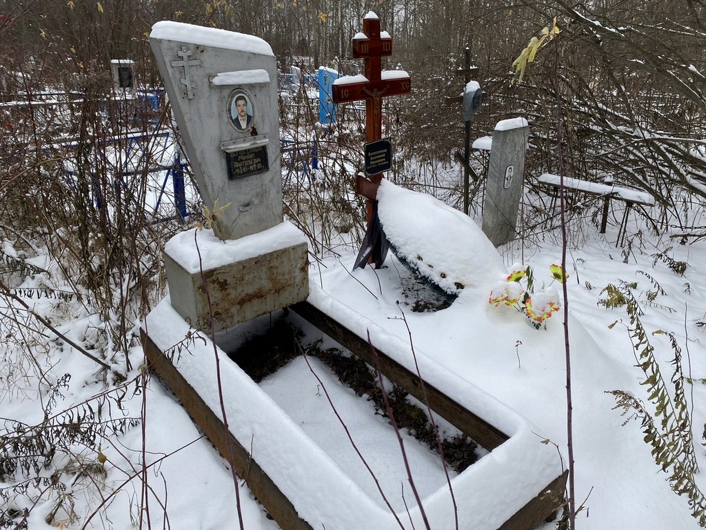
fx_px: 530
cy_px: 265
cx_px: 353
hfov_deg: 67.3
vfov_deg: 53.1
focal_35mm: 26
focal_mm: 4.25
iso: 32
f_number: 1.8
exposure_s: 1/510
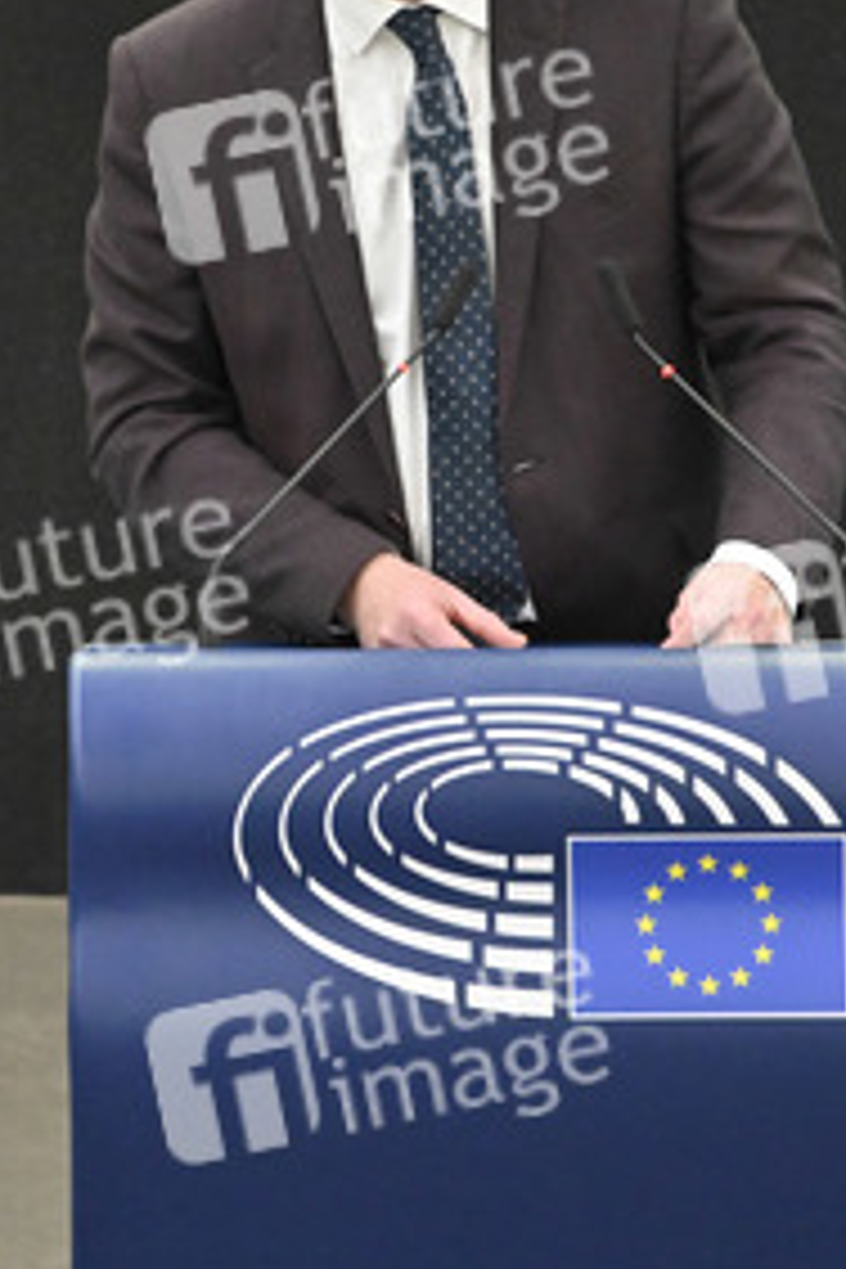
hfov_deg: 1.6
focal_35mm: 850
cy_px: 382
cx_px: 511
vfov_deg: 2.4
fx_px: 29960
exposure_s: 1/400
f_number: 6.3
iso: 6400
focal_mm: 600
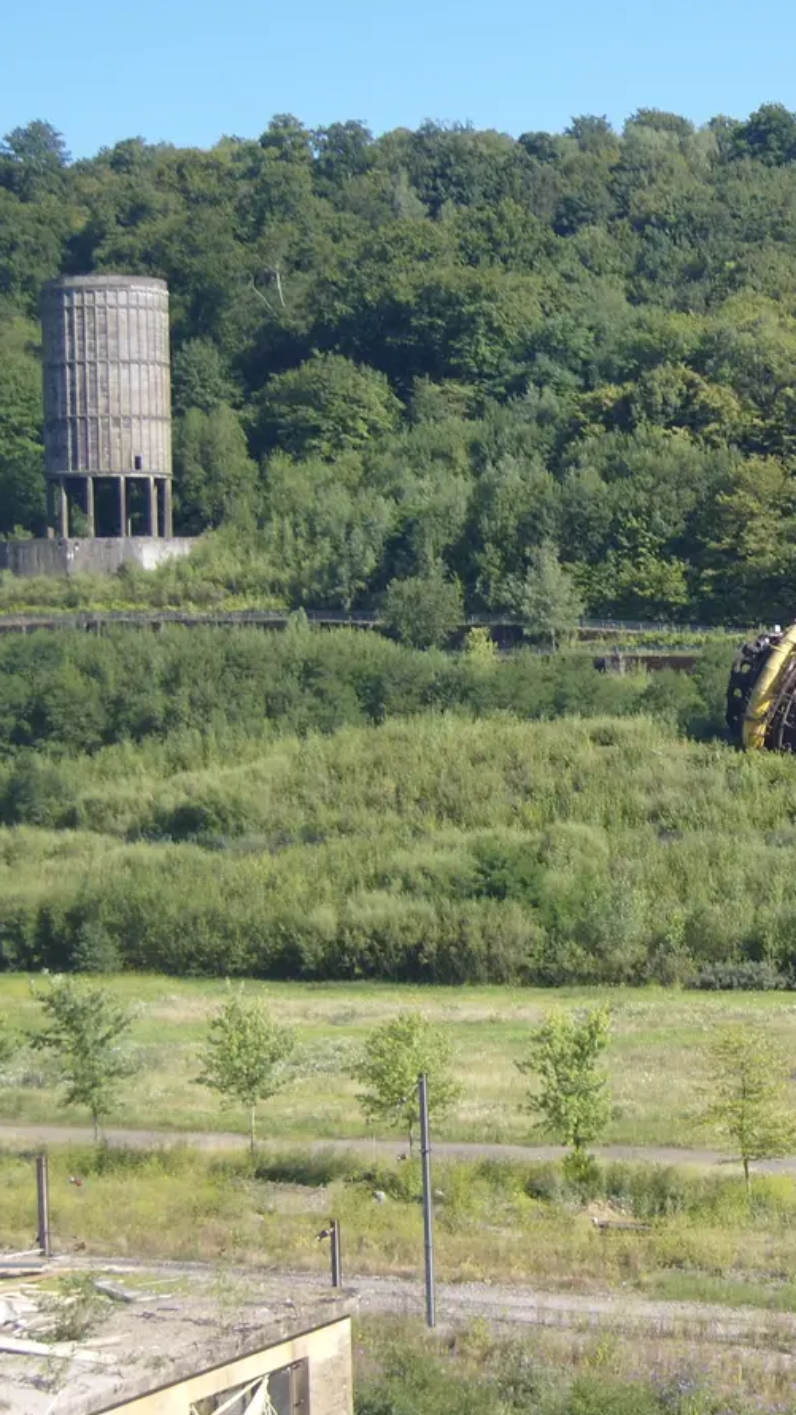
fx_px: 3113
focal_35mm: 83
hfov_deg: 14.2
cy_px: 709
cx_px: 931
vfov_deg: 25.6
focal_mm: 11
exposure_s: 1/90
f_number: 8.8
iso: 80
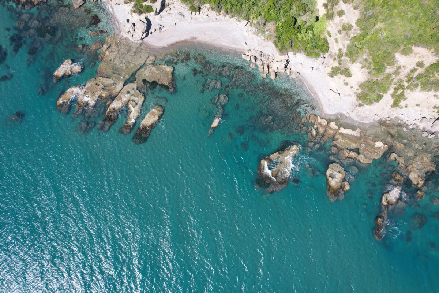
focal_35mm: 22
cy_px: 146
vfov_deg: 57.2
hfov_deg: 78.6
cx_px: 220
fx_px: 268
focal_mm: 8.4
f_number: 2.8
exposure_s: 1/1250
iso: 200
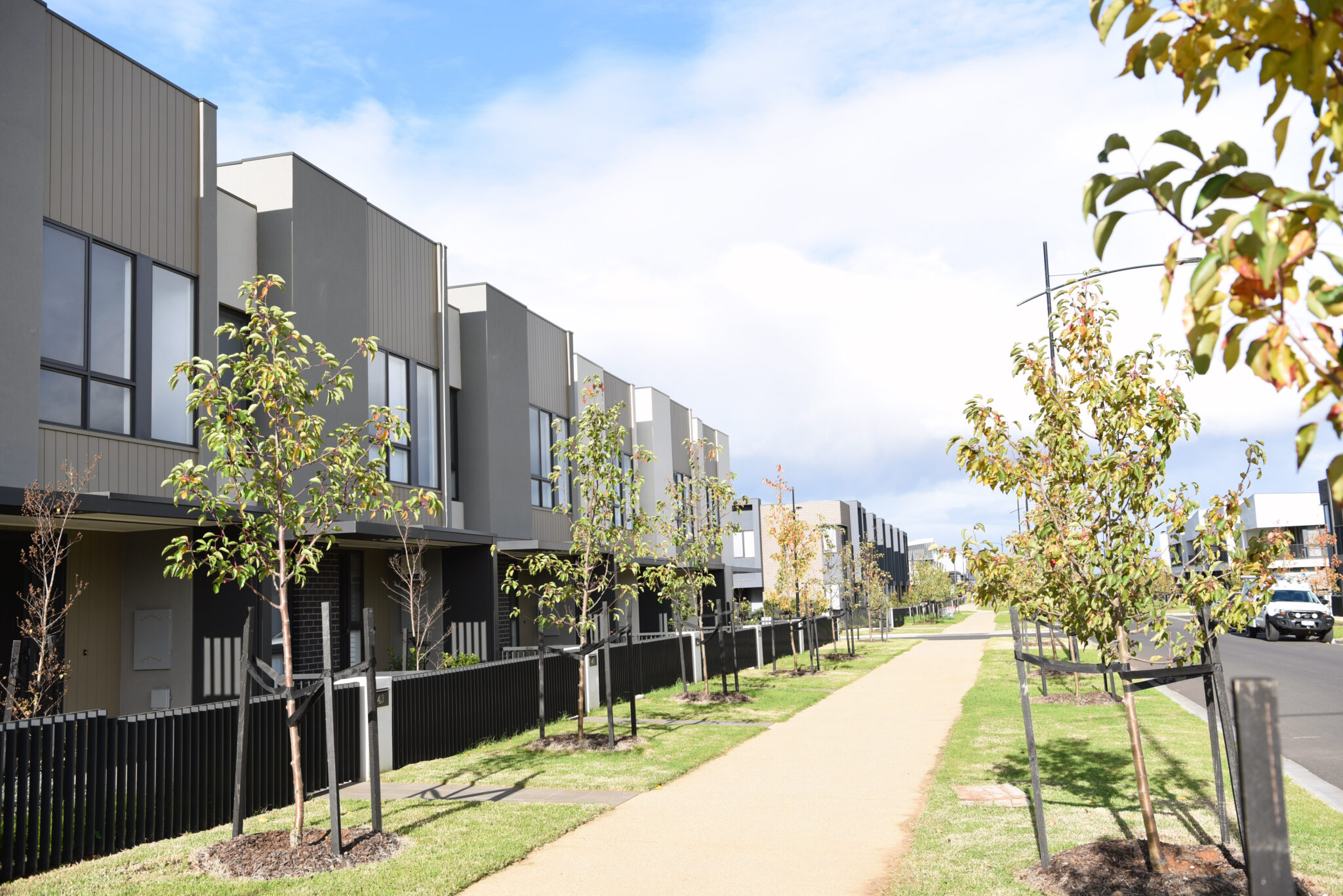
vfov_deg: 38.9
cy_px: 448
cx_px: 672
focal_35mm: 34
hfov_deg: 55.8
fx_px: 1269
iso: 100
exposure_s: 1/400
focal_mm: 34
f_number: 5
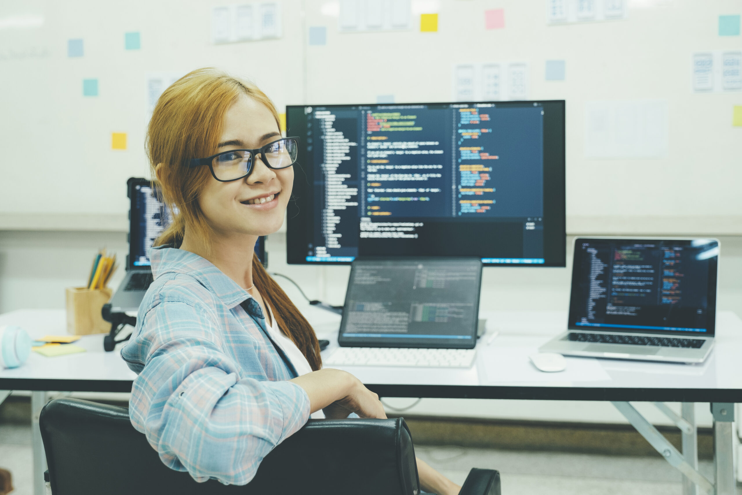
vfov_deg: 30.5
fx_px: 907
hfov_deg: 44.5
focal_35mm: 44
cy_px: 248
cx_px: 371
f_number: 2.8
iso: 320
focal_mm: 29.2
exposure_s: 1/40
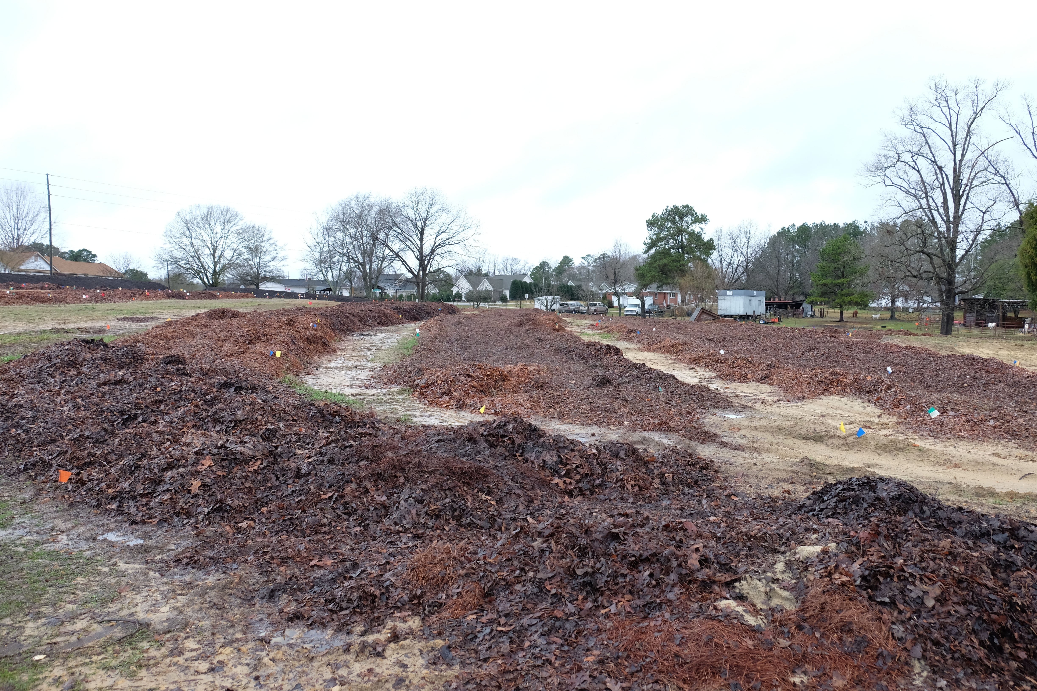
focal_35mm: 30
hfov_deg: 61.9
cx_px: 518
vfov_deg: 43.6
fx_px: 864
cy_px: 346
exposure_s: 1/60
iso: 500
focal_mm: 20.1
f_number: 5
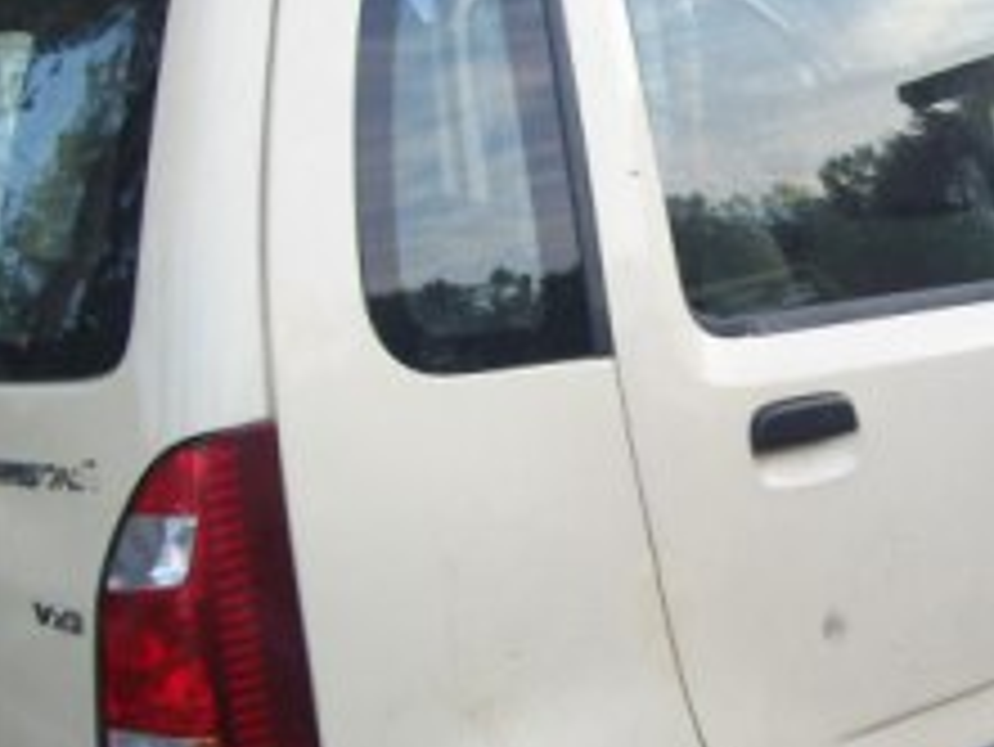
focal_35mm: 73
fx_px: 2097
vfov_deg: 20.2
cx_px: 783
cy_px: 315
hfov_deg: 26.2
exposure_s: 1/128
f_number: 2.7
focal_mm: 6
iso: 122
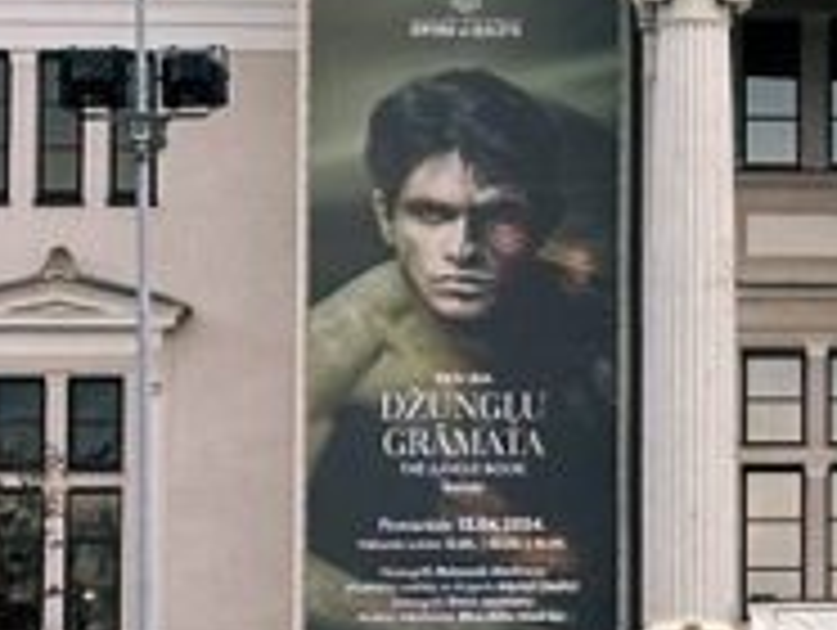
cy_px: 225
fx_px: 6392
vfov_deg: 5.6
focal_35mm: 264
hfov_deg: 7.3
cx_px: 1467
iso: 64
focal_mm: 6.86
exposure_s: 1/872
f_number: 1.78
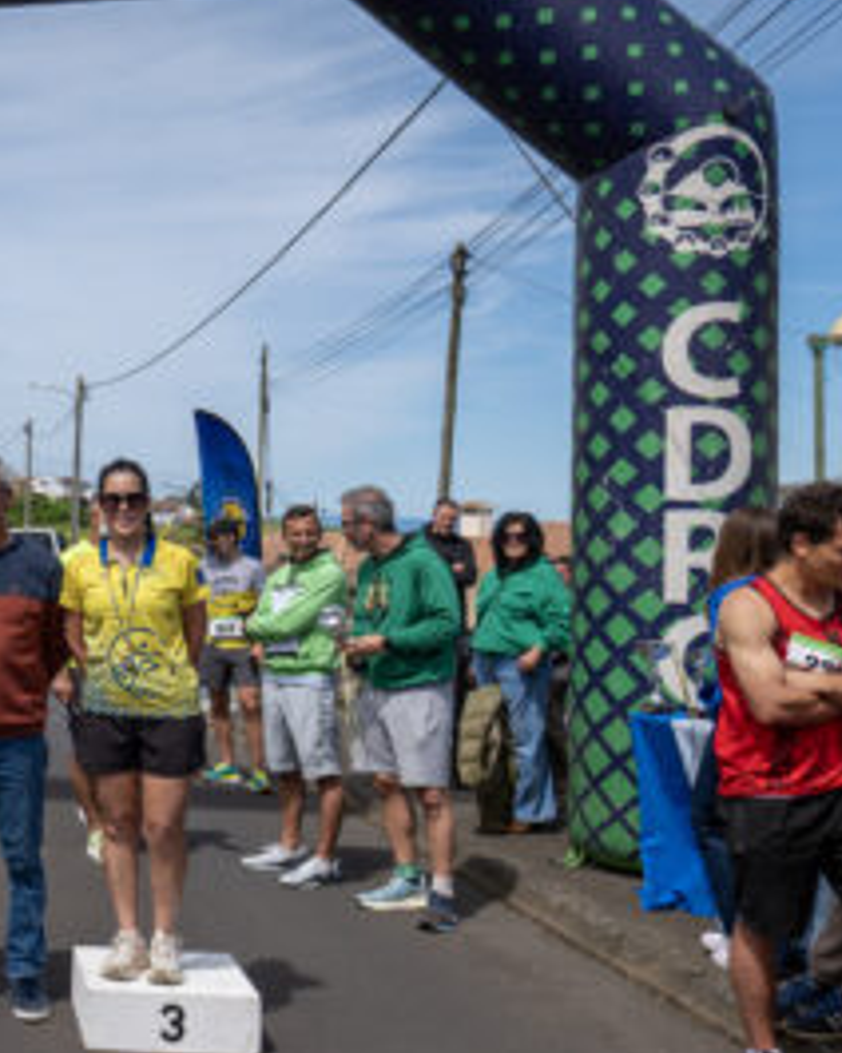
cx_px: -167
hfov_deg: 32.4
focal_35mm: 38
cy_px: 455
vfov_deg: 47.8
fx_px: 1184
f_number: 5.6
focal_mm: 21
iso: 200
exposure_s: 1/1250
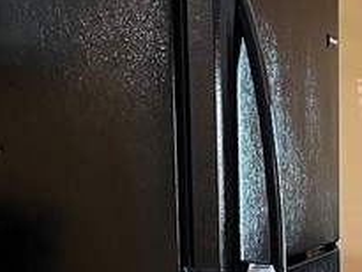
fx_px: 1360
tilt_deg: -11.2
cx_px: 419
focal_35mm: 130
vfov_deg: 11.0
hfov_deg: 14.7
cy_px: 419
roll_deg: -0.3
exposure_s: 1/60
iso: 200
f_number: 1.6
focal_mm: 5.1
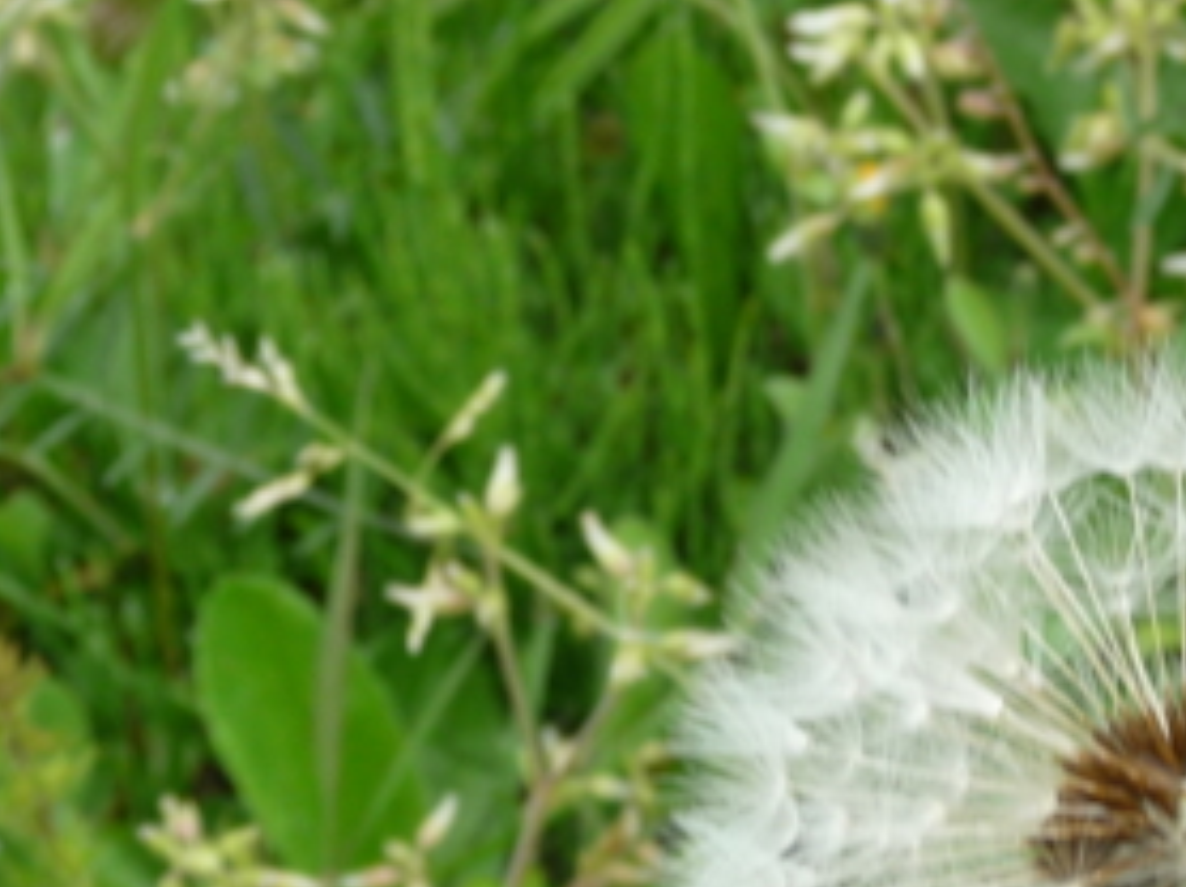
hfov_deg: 19.4
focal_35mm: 98
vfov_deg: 14.9
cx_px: 1224
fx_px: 3355
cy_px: 806
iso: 100
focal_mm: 5.6
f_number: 3.6
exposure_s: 1/60
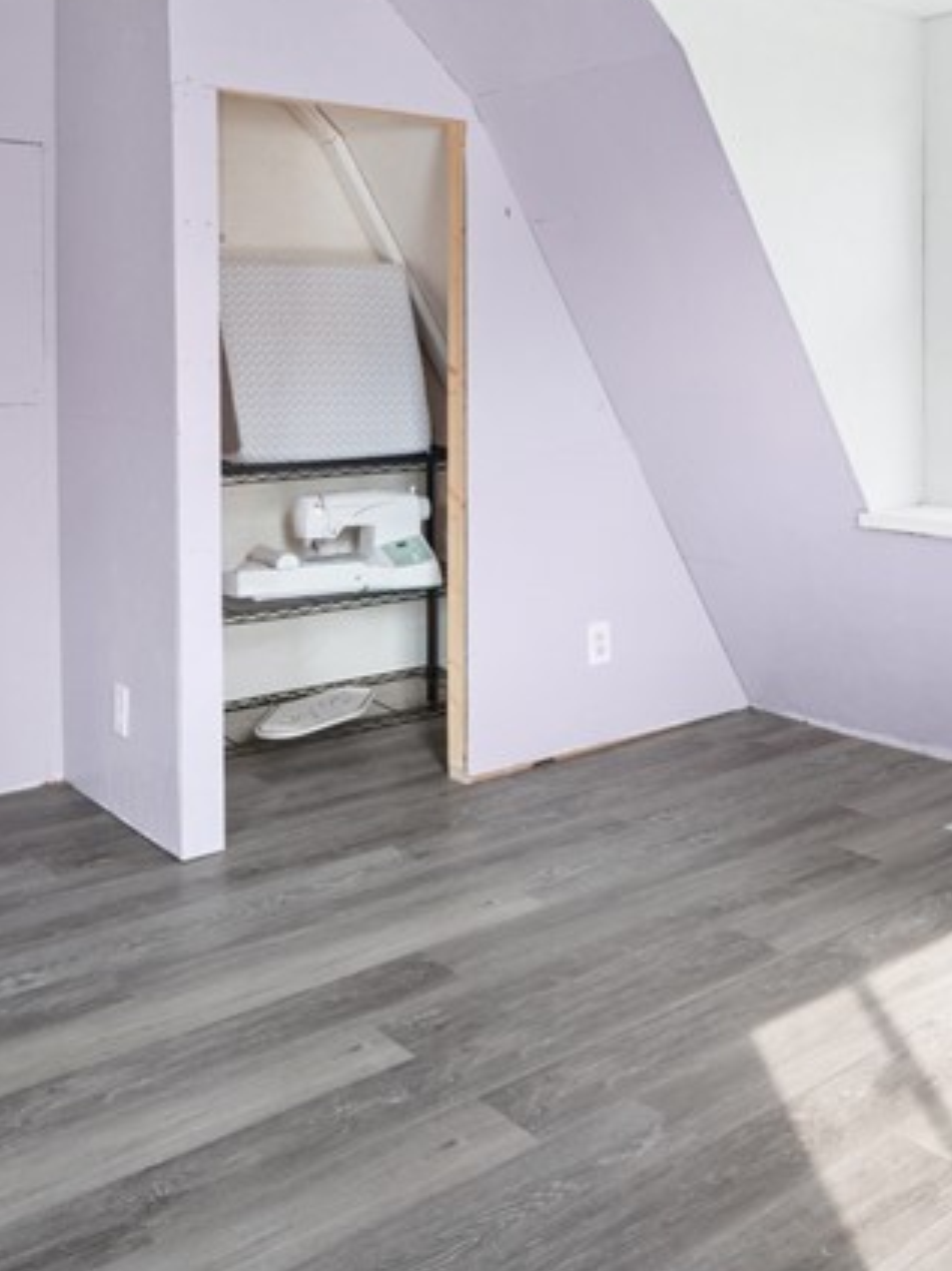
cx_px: 763
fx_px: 1357
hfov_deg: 37.3
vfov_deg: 48.8
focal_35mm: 37
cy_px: 368
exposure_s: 1/8
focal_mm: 15
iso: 250
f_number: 9
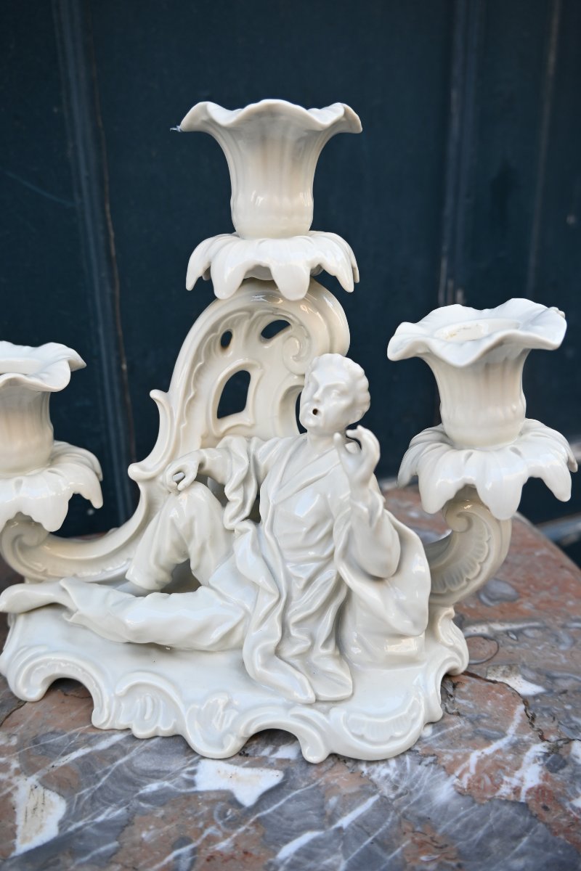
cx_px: 290
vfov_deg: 63.2
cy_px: 436
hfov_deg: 44.6
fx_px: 708
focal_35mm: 29
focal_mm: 19.5
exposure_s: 1/250
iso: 320
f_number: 4
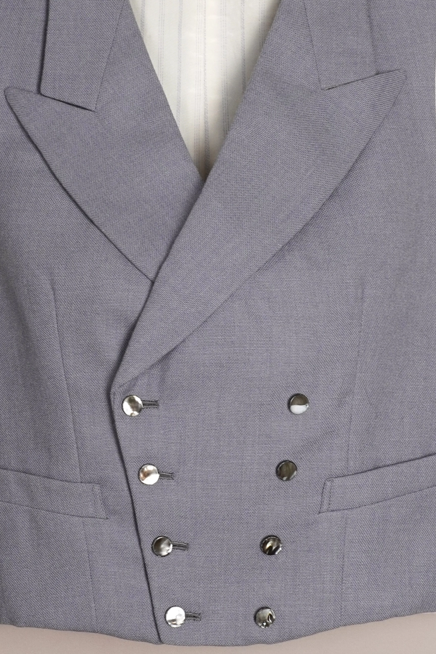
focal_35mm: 106
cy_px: 347
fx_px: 1926
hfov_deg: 12.9
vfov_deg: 19.3
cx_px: 202
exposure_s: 1/30
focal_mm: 32
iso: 400
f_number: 8
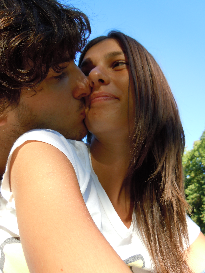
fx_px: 237
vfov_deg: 60.0
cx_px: 102
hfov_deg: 46.8
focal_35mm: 30
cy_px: 136
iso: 100
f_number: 3.5
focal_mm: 5.4
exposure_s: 1/160
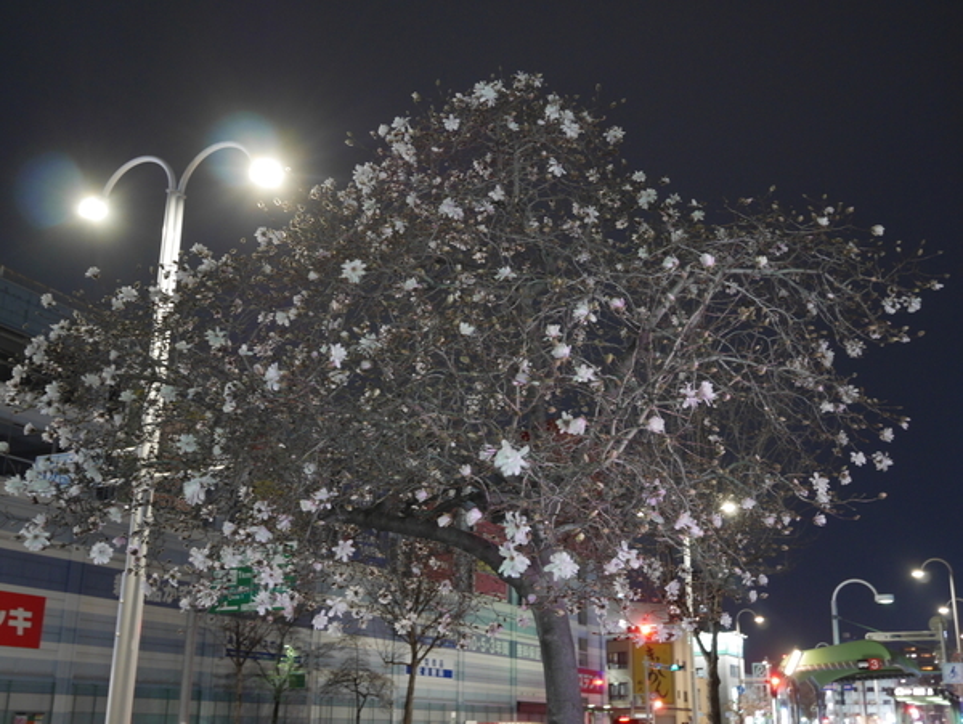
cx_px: 482
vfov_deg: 36.0
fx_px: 1114
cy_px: 362
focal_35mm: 40
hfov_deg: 46.8
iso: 800
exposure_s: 1/2
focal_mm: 20
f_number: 4.6
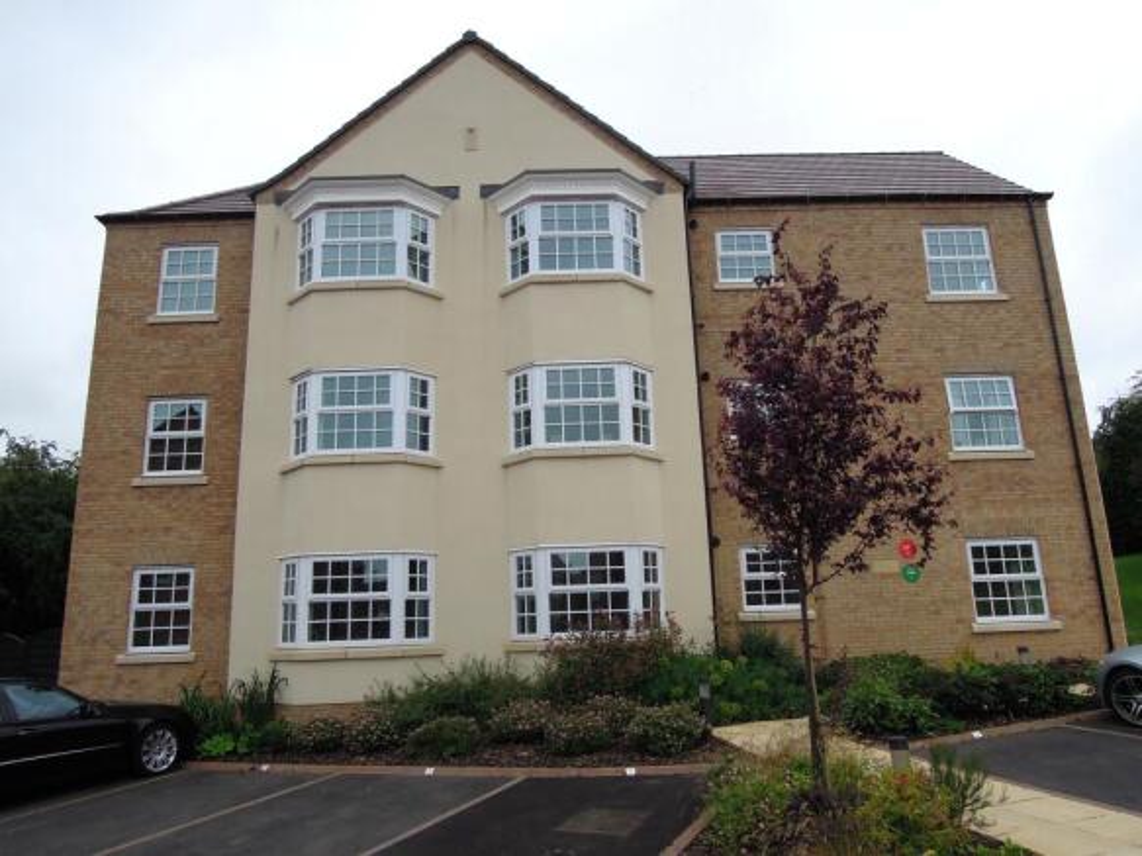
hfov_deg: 71.6
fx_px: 792
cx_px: 571
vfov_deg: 56.8
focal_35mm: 24
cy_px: 428
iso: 160
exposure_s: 1/800
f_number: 2.8
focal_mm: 4.3
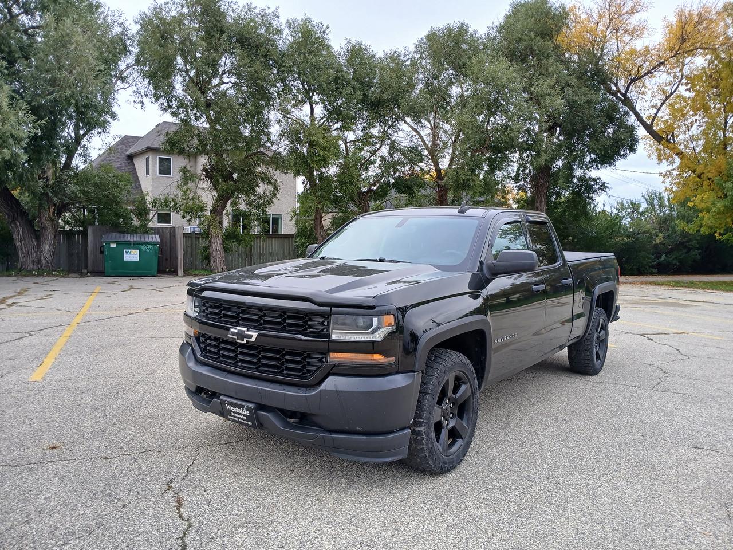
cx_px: 366
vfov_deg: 53.1
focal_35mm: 26
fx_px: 551
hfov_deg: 67.3
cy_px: 275
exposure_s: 1/102
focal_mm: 3.98
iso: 20
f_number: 1.8
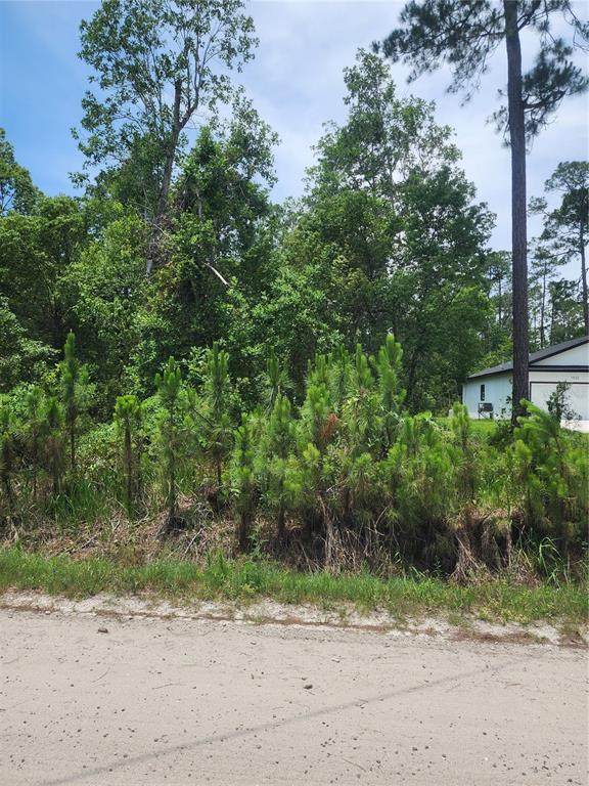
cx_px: 294
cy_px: 393
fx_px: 522
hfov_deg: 58.9
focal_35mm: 23
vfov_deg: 73.9
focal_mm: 6.4
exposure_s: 1/818
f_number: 1.8
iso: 12
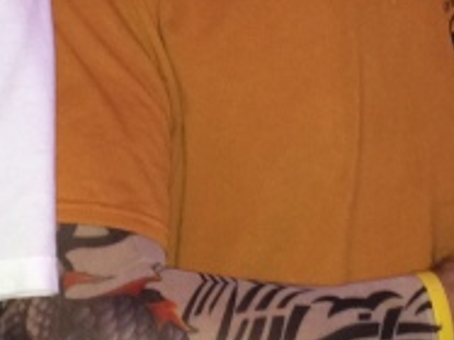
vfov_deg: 11.9
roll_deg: -6.0
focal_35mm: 124
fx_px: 1625
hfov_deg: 15.9
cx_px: 197
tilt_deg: -6.8
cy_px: 92
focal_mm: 4.15
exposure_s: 1/16
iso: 100
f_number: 2.2
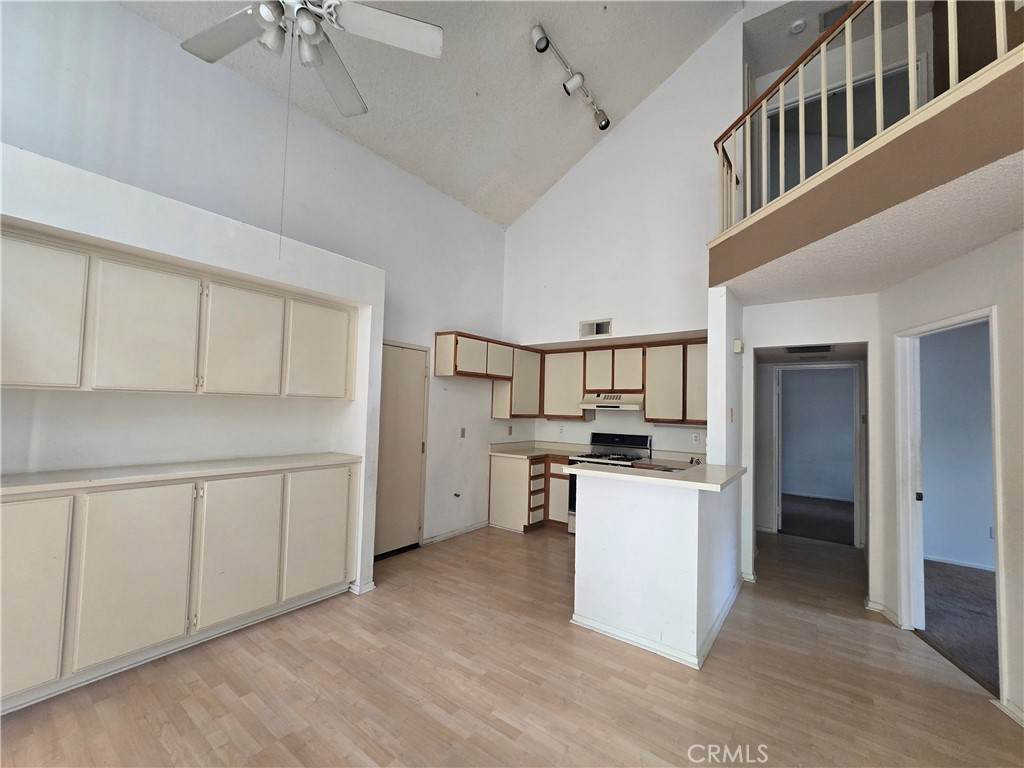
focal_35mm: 13
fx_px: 385
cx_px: 512
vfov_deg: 89.9
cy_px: 384
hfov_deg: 106.2
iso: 200
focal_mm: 2.2
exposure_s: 1/60
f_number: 2.2
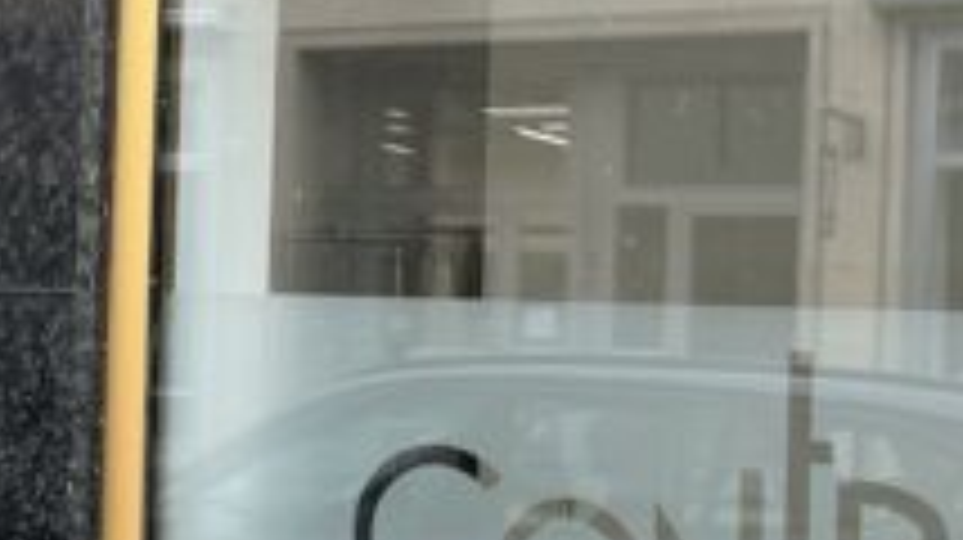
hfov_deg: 21.0
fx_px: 2398
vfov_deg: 12.8
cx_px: -216
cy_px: 252
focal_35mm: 94
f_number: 1.78
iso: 64
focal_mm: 6.76
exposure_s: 1/137
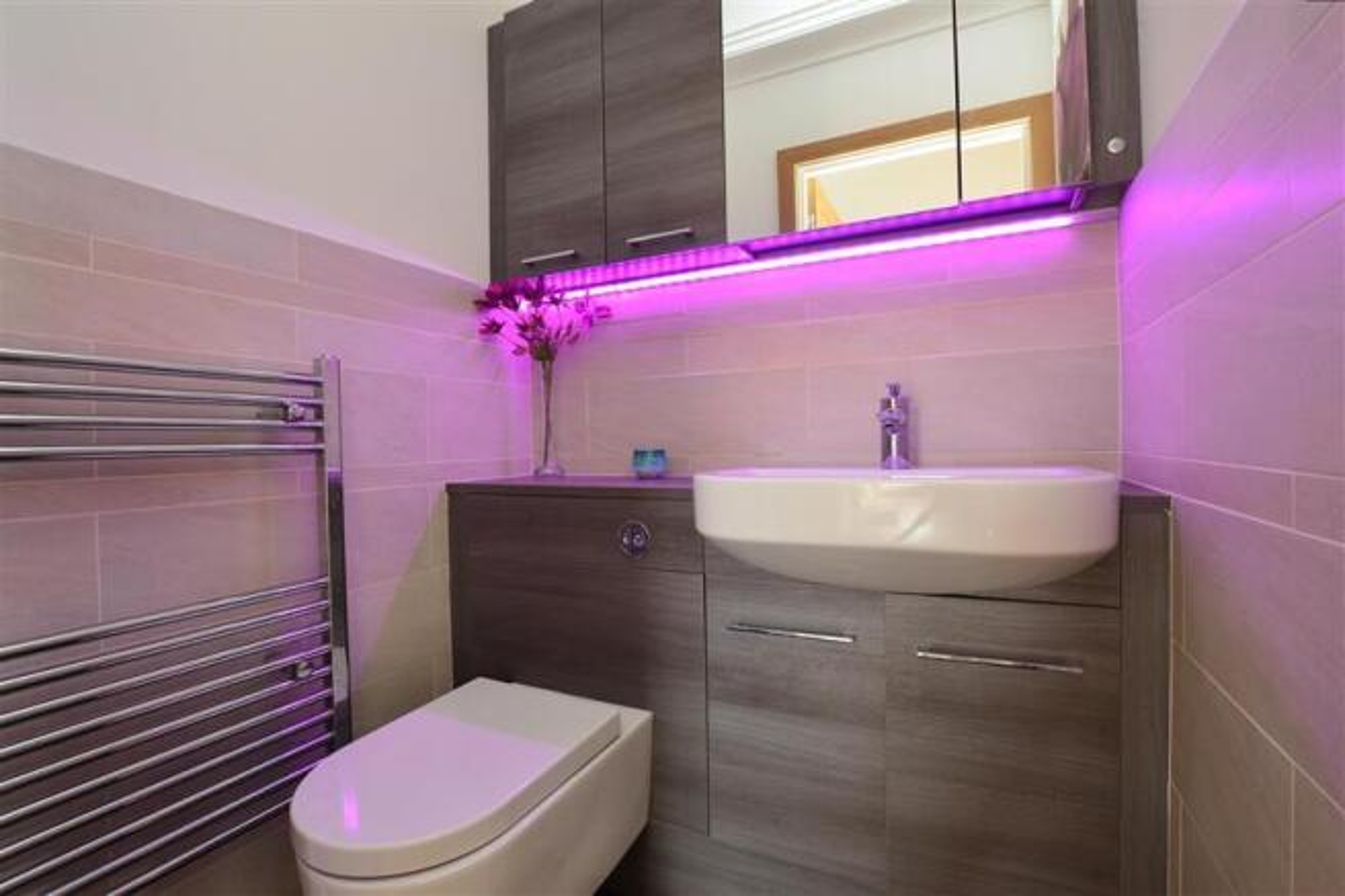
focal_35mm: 15
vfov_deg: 77.3
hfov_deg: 100.4
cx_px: 672
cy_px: 448
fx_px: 560
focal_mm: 10
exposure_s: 1/3
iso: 400
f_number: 5.6
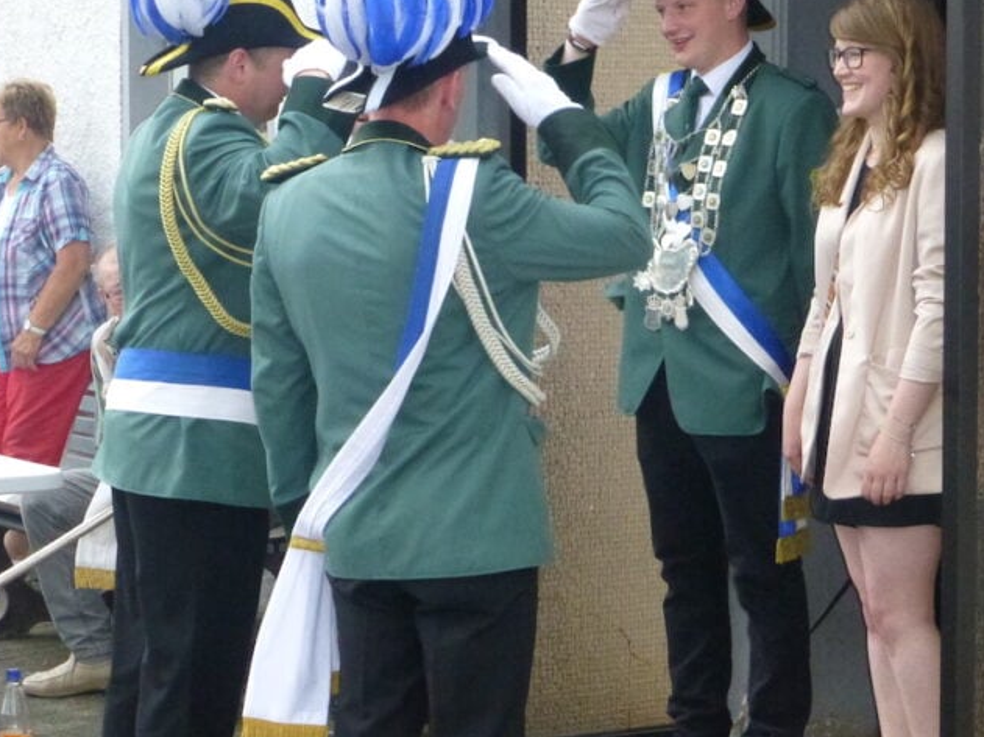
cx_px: 554
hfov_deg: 17.6
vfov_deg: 13.2
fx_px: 3183
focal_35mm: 112
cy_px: 290
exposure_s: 1/60
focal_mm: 11.7
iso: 640
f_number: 4.9
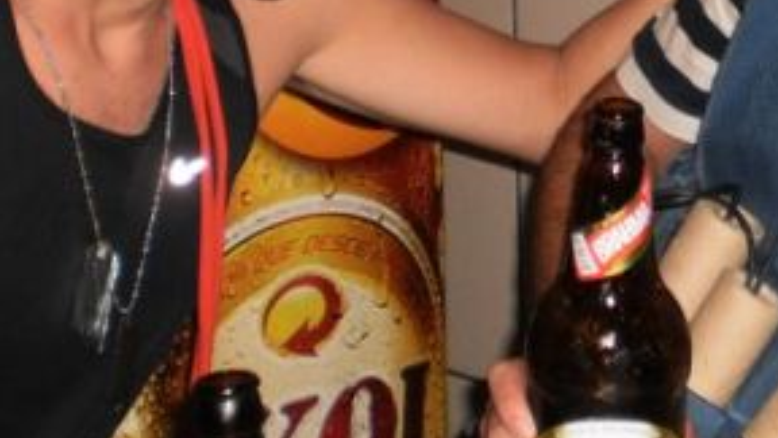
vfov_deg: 10.8
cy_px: -165
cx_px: 624
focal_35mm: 109
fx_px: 2249
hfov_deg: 19.4
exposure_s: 1/30
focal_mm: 6.3
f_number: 3.1
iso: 125
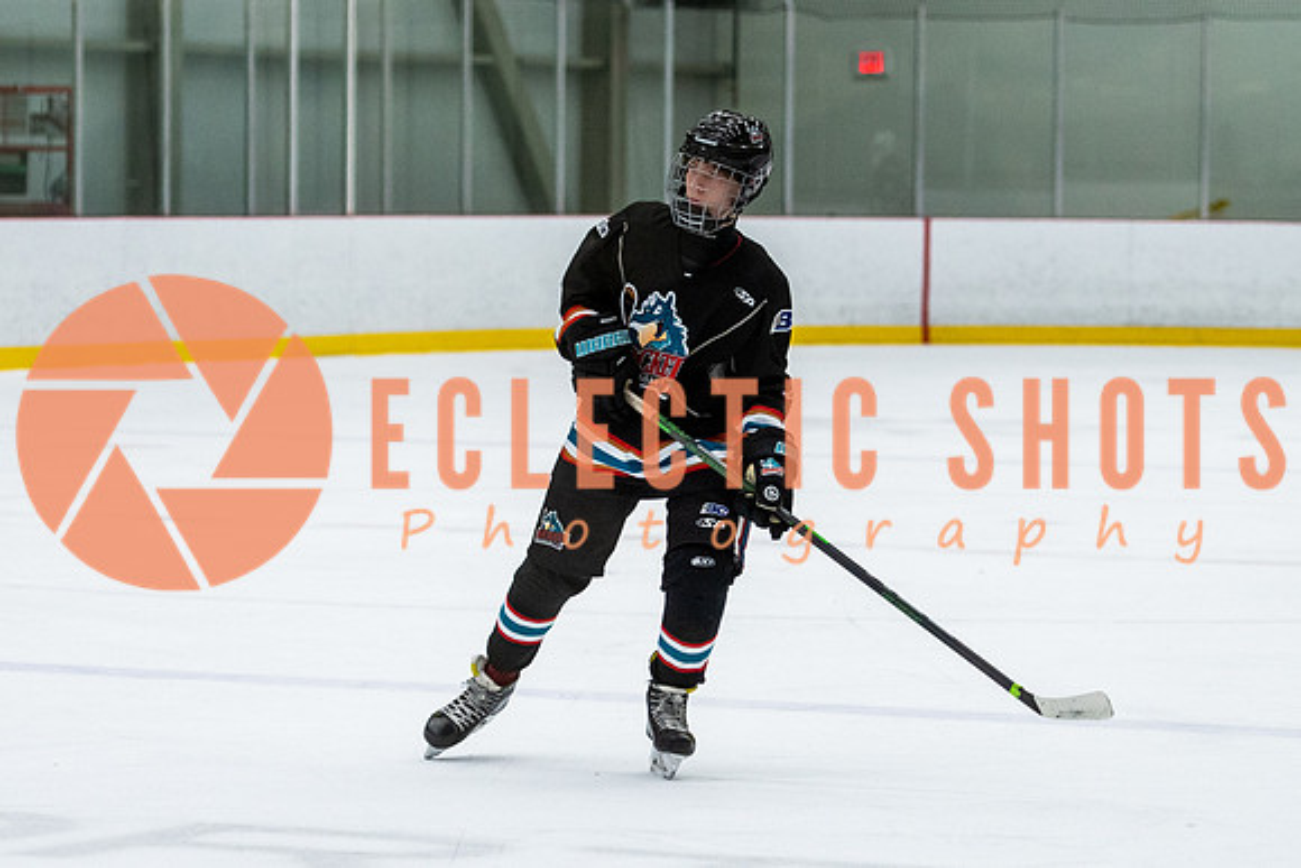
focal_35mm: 203
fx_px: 7337
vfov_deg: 6.8
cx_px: 610
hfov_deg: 10.1
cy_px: 423
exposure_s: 1/640
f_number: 2.8
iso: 1250
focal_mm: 92
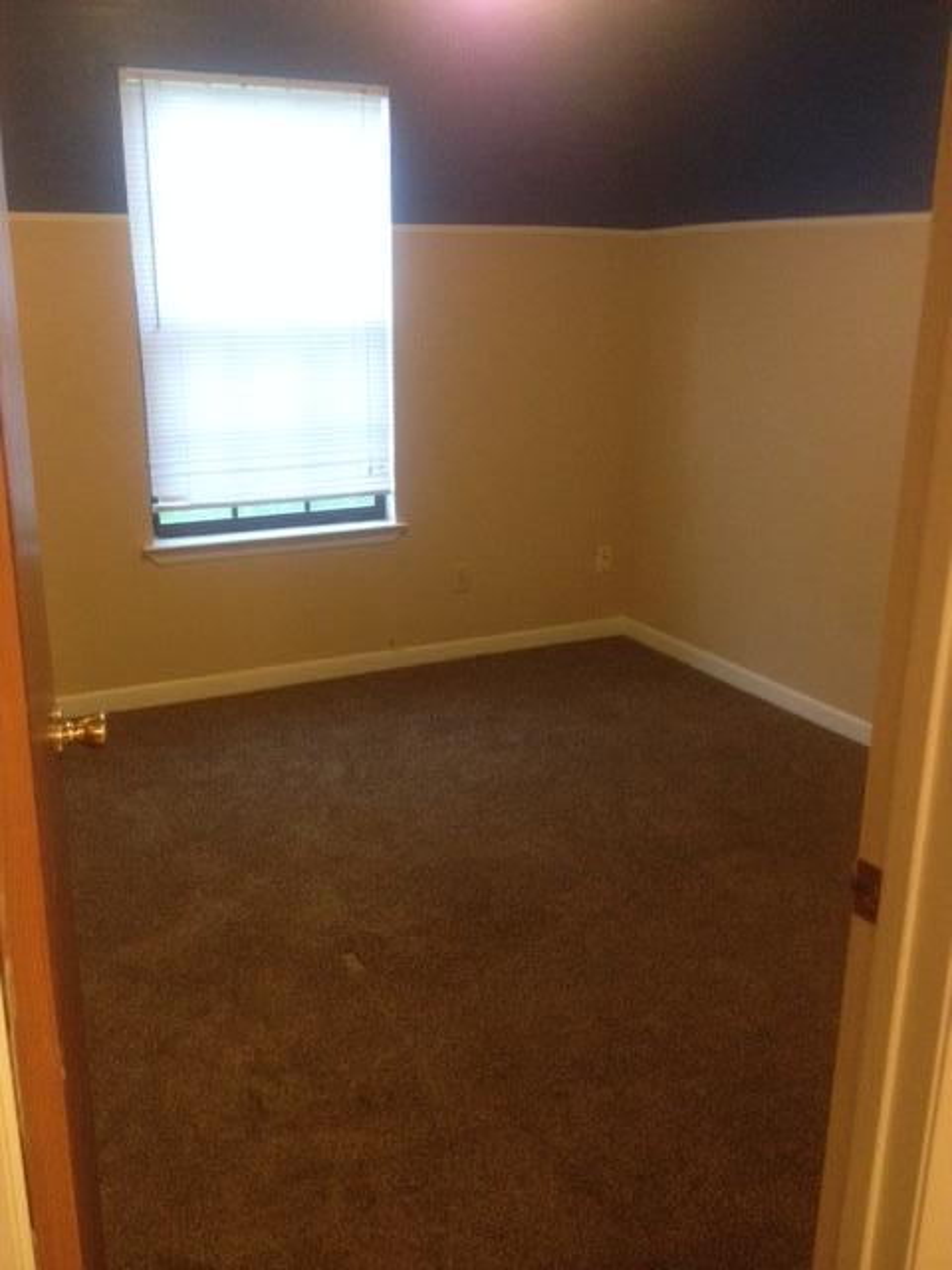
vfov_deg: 52.6
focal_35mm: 35
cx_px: 476
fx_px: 1283
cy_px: 635
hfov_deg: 40.7
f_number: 2.4
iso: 400
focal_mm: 4.28
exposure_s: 1/17
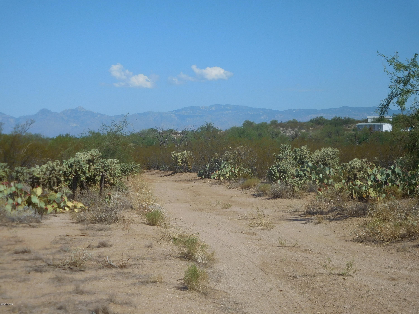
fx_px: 847
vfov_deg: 21.0
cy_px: 157
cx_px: 210
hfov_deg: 27.8
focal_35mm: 70
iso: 125
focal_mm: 12.6
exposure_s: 1/1250
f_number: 4.7
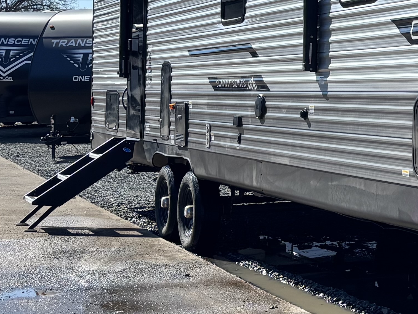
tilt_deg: +2.1
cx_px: 516
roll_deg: -1.1
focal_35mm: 98
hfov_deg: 18.8
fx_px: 1184
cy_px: 35
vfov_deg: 14.9
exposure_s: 1/3937
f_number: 1.6
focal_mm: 5.96
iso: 50
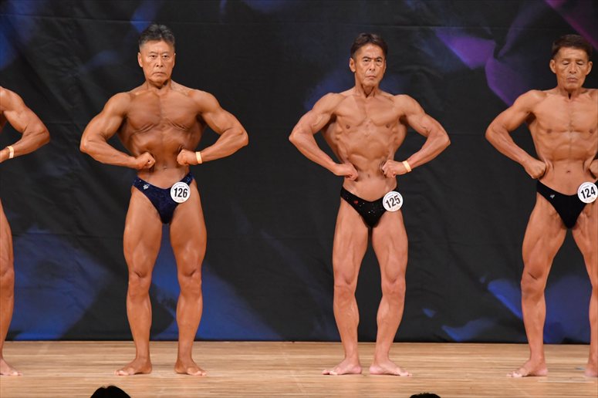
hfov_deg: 7.2
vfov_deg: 4.8
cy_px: 199
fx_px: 4732
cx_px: 299
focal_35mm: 285
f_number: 5.6
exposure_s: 1/400
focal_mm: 190
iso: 5000
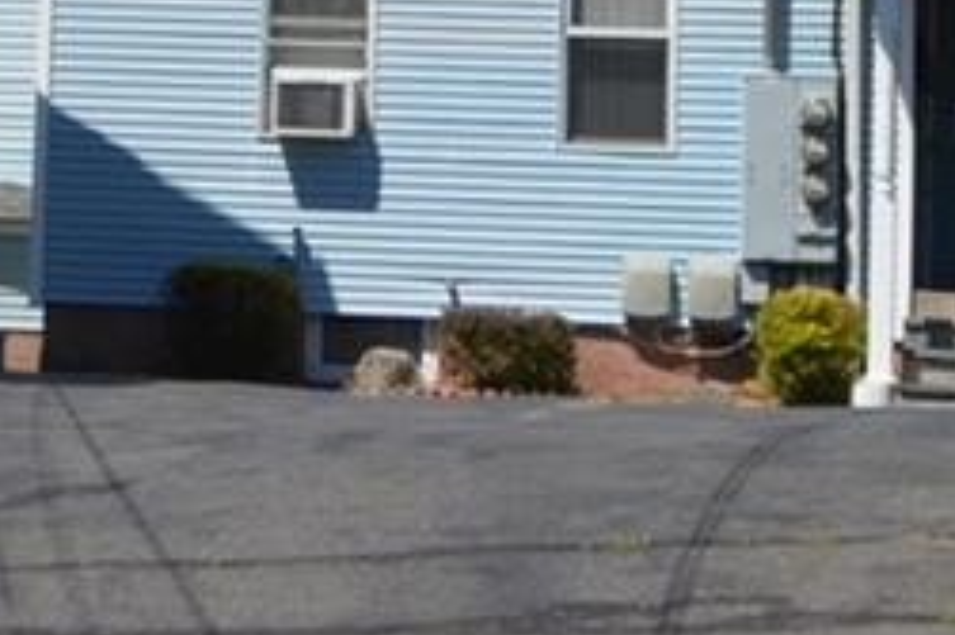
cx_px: -559
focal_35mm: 159
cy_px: -586
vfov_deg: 8.2
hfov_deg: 12.2
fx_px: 4215
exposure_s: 1/250
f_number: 8
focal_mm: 26
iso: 100
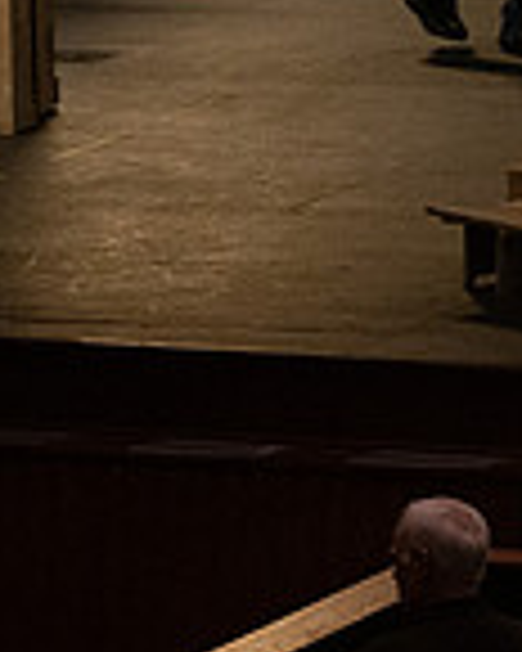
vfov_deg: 2.6
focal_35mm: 730
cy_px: -126
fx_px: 14097
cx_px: 1264
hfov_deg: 2.1
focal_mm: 195
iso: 10000
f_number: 6.3
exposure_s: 1/160
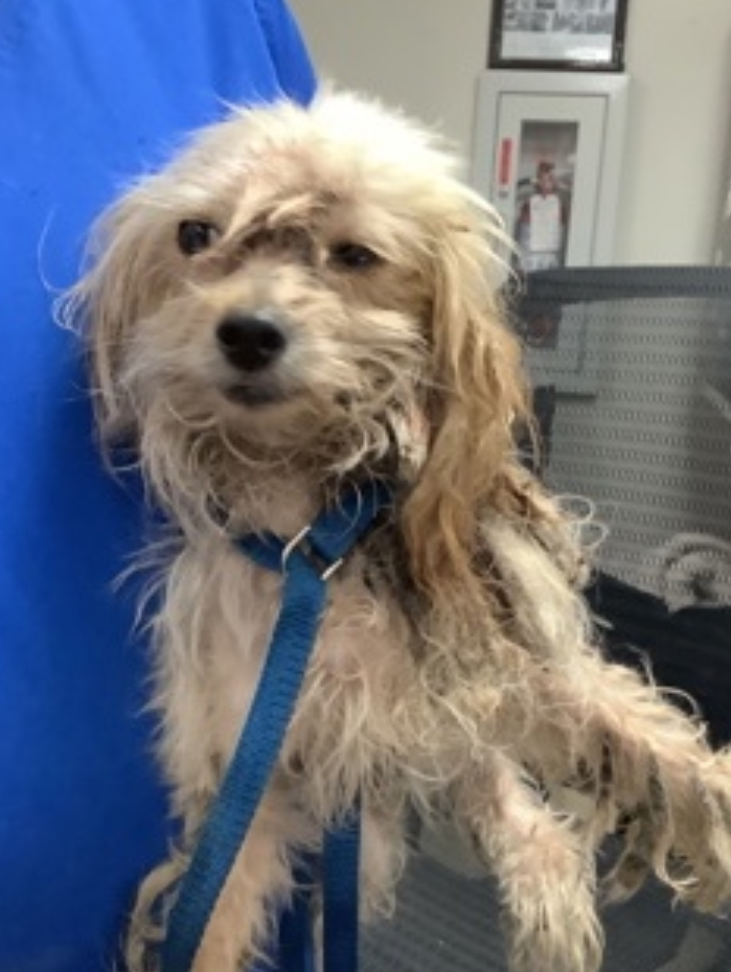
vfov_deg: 44.5
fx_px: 1181
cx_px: 347
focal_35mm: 42
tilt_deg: -17.9
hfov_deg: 34.4
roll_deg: -2.1
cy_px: 586
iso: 320
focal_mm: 3.3
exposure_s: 1/40
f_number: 2.4
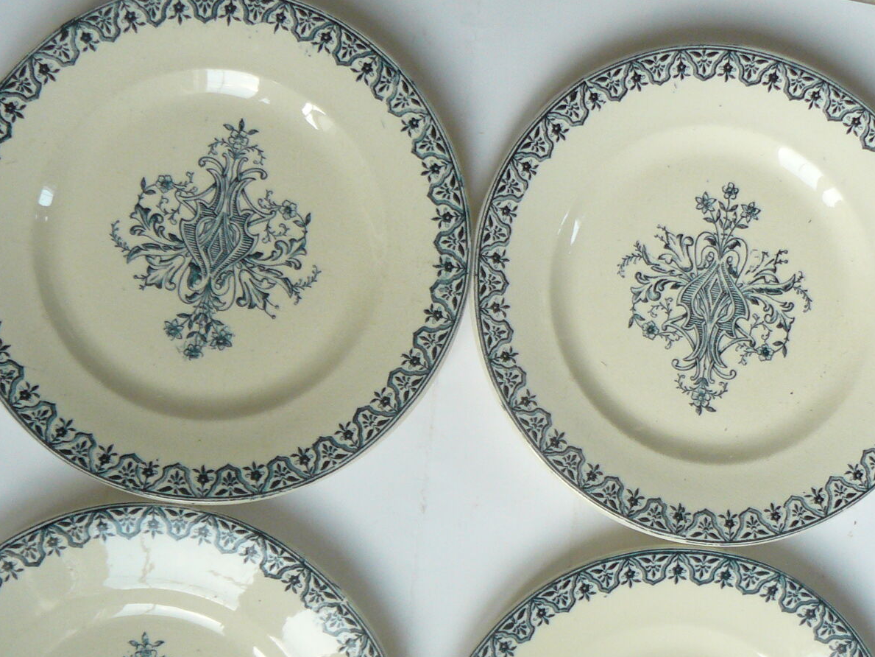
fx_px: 1567
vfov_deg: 23.3
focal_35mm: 62
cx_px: 464
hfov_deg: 31.2
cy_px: 518
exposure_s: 1/25
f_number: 2.8
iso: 200
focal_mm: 6
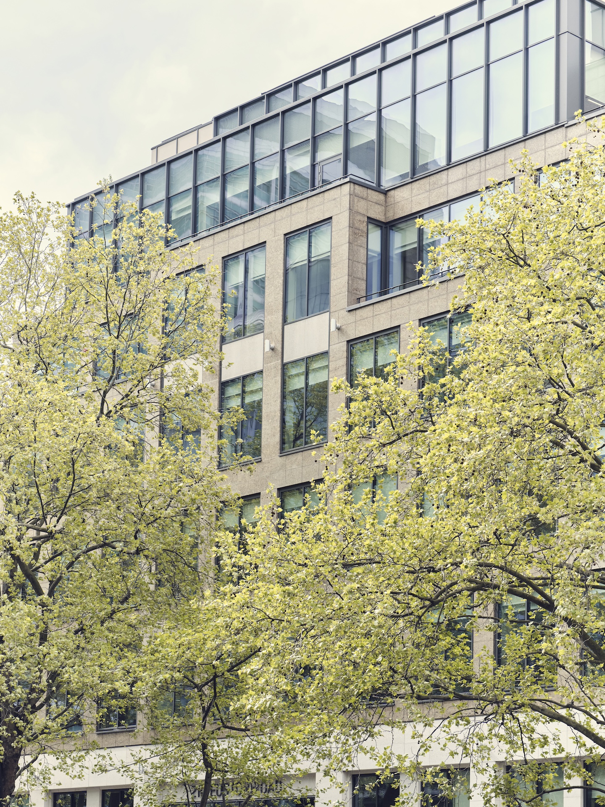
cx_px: 302
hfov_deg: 18.7
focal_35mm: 79
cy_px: 404
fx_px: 1841
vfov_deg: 24.7
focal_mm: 100
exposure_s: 1/500
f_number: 9
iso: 800
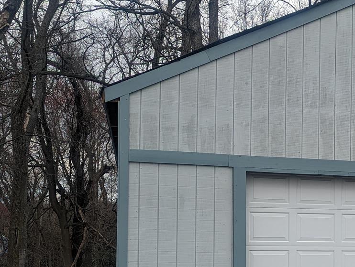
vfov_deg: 21.9
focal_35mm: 66
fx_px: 678
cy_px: 235
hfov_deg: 27.6
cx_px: 358
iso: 44
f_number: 1.85
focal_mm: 6.81
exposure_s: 1/1414
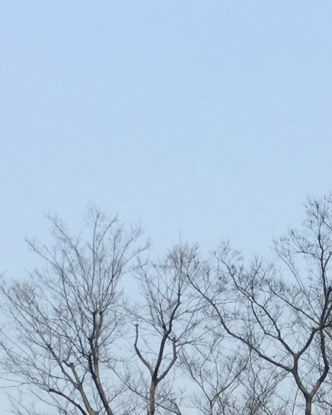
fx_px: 1400
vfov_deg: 15.7
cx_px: 462
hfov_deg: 13.0
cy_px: 592
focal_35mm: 114
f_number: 2.2
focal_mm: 4.15
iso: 32
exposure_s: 1/1980
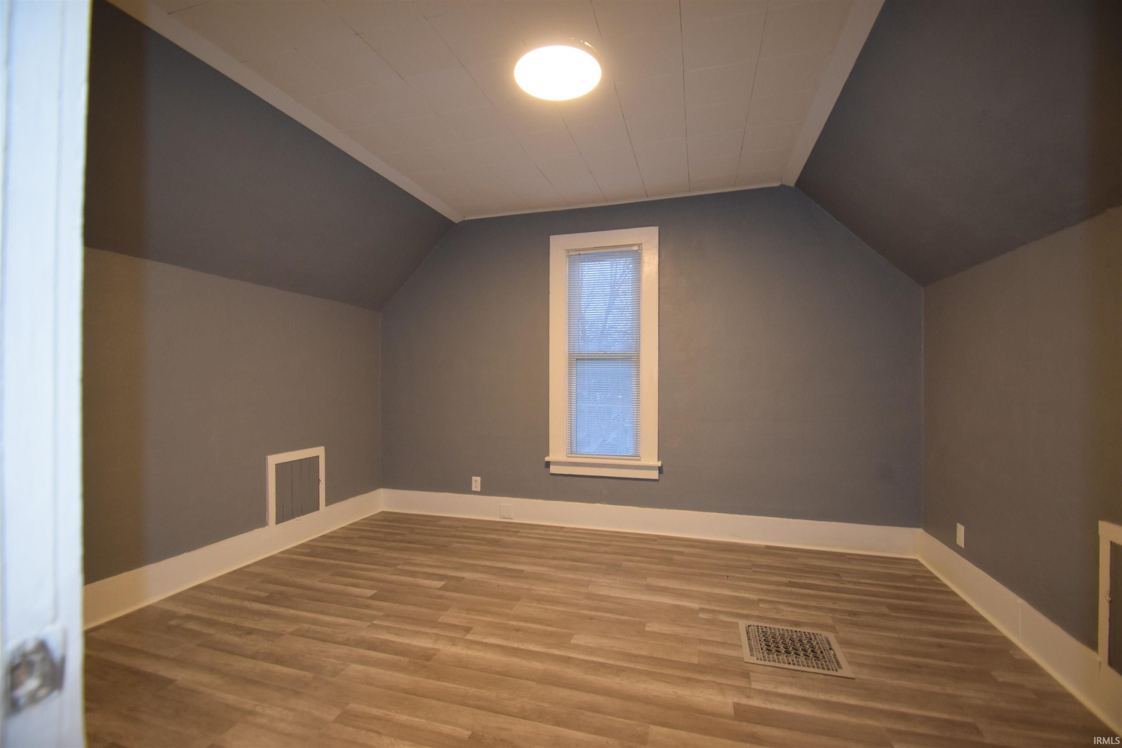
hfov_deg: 100.4
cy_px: 374
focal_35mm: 15
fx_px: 467
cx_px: 561
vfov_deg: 77.3
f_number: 4
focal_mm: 10
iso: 800
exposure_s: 1/60
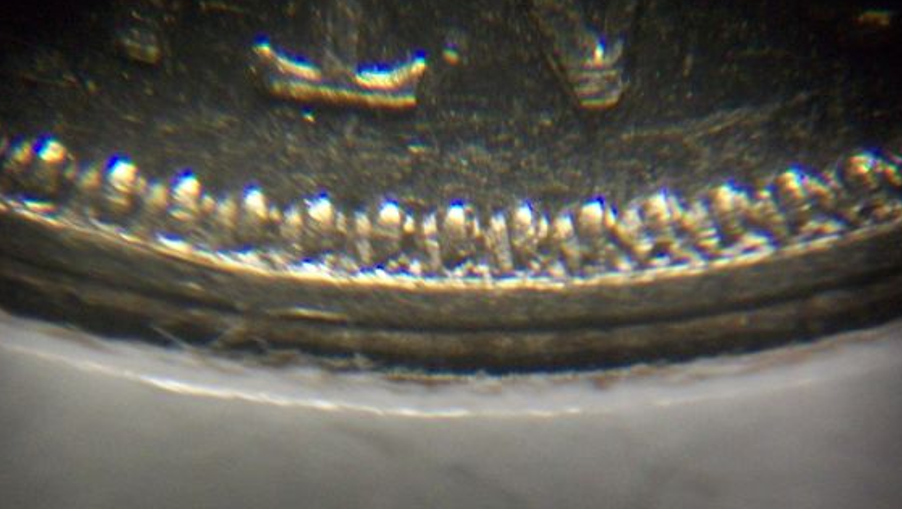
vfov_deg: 13.5
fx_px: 2153
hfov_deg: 23.7
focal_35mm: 90
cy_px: 278
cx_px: 470
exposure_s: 1/125
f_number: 4.6
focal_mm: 13.7
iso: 349
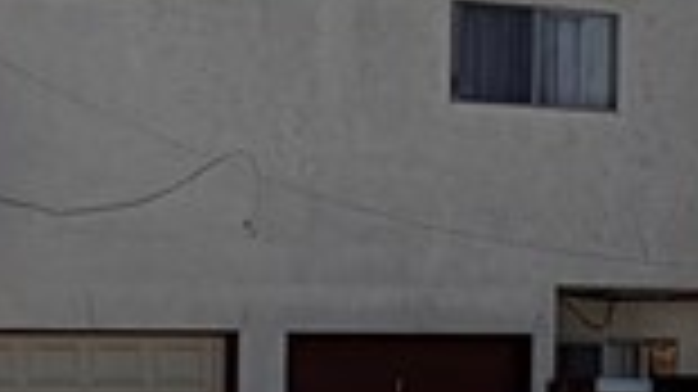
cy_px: 536
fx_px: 1868
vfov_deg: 11.6
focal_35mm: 101
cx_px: -117
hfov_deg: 20.0
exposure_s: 1/1368
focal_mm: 2.22
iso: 20
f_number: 2.2
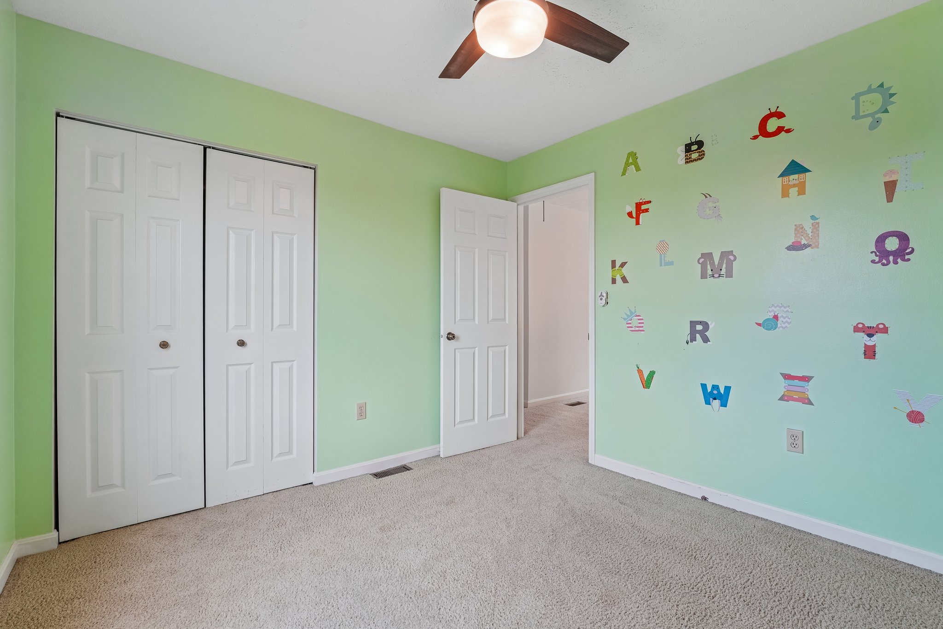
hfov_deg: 96.7
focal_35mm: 16
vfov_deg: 73.7
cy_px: 314
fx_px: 419
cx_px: 472
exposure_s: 1/40
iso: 400
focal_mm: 16
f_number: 8
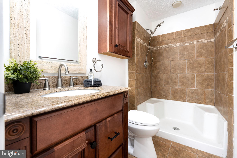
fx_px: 102
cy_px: 79
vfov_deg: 75.5
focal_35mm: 16
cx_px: 118
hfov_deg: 98.5
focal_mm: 15.5
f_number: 6.3
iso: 200
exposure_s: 1/30
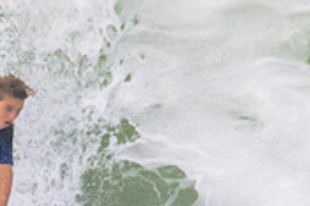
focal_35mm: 3292
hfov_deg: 0.6
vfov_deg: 0.4
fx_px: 28321
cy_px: 262
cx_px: 78
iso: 2000
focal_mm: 800
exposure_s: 1/2000
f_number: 11
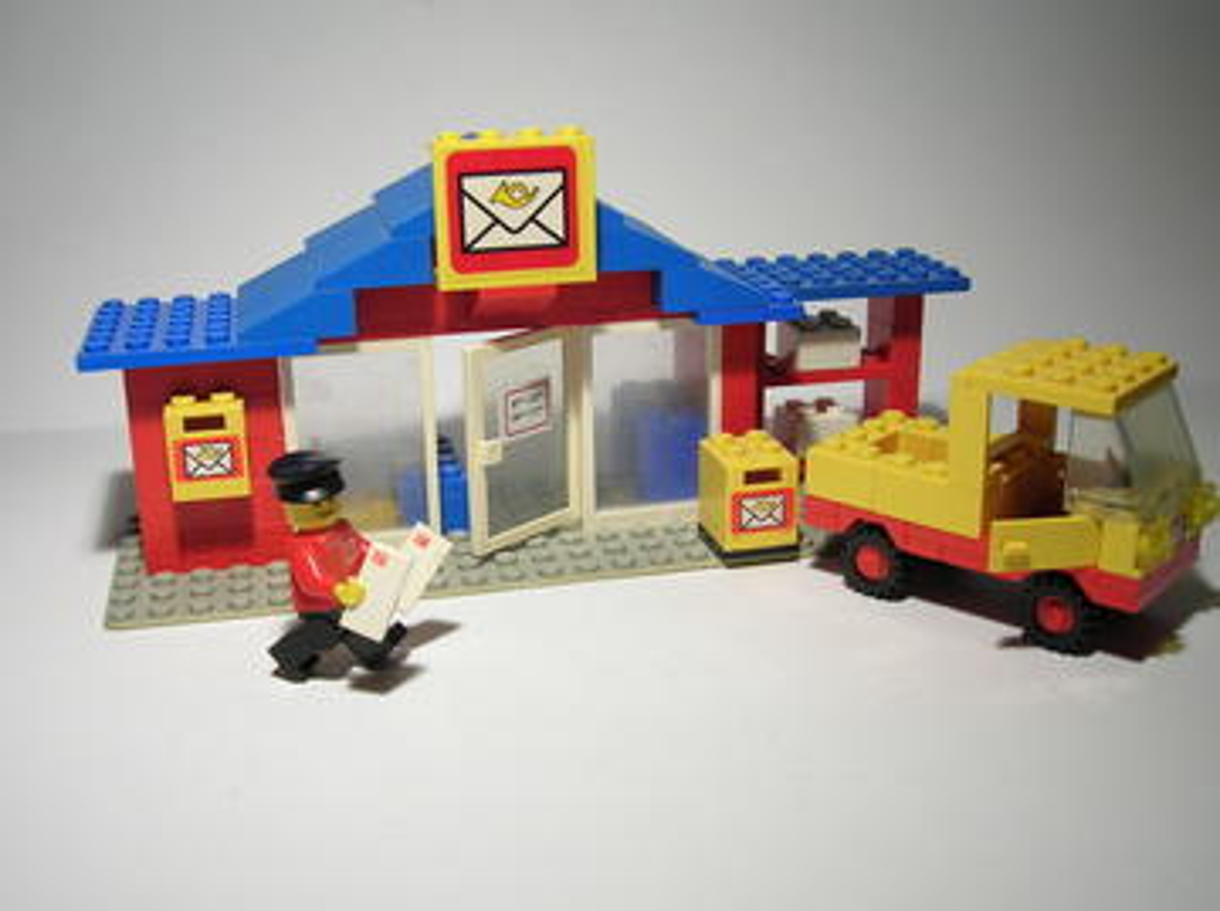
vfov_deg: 37.6
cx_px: 610
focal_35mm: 38
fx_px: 1337
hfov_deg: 49.0
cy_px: 456
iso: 50
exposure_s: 1/23
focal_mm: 6.4
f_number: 3
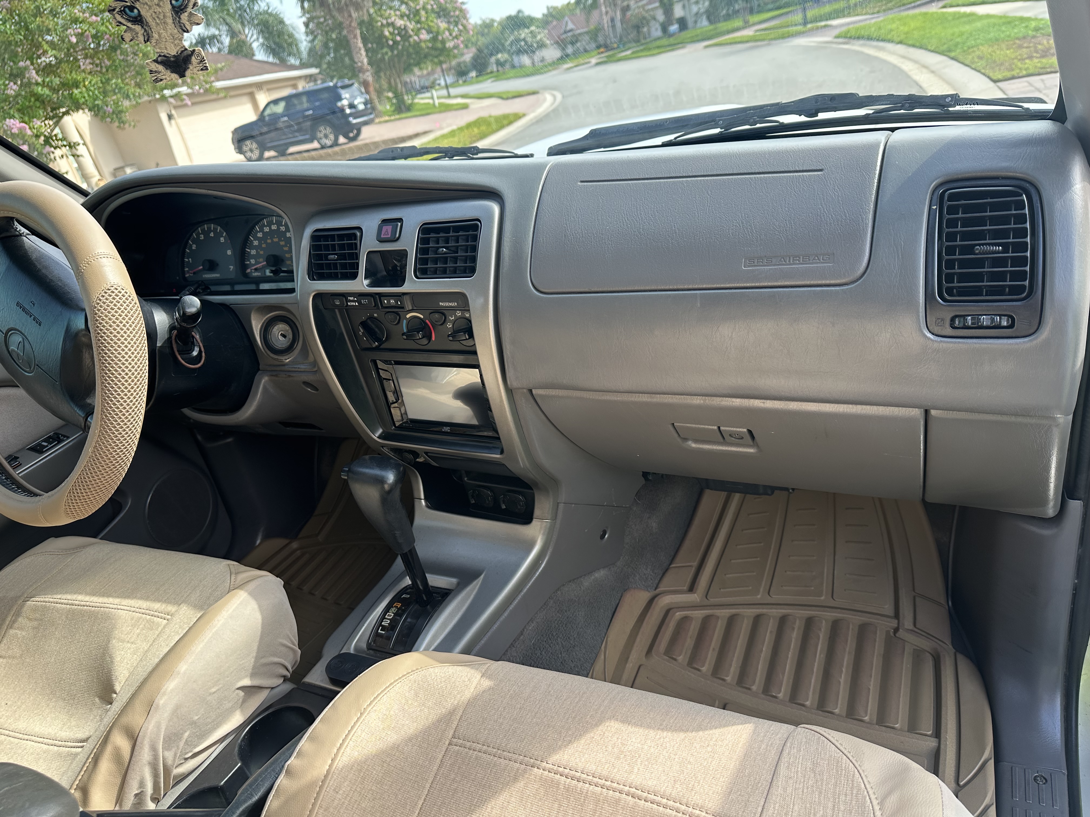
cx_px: 545
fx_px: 756
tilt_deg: -23.3
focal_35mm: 24
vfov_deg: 56.8
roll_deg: +13.2
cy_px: 408
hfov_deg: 71.6
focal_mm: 6.86
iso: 80
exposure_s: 1/454
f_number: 1.78
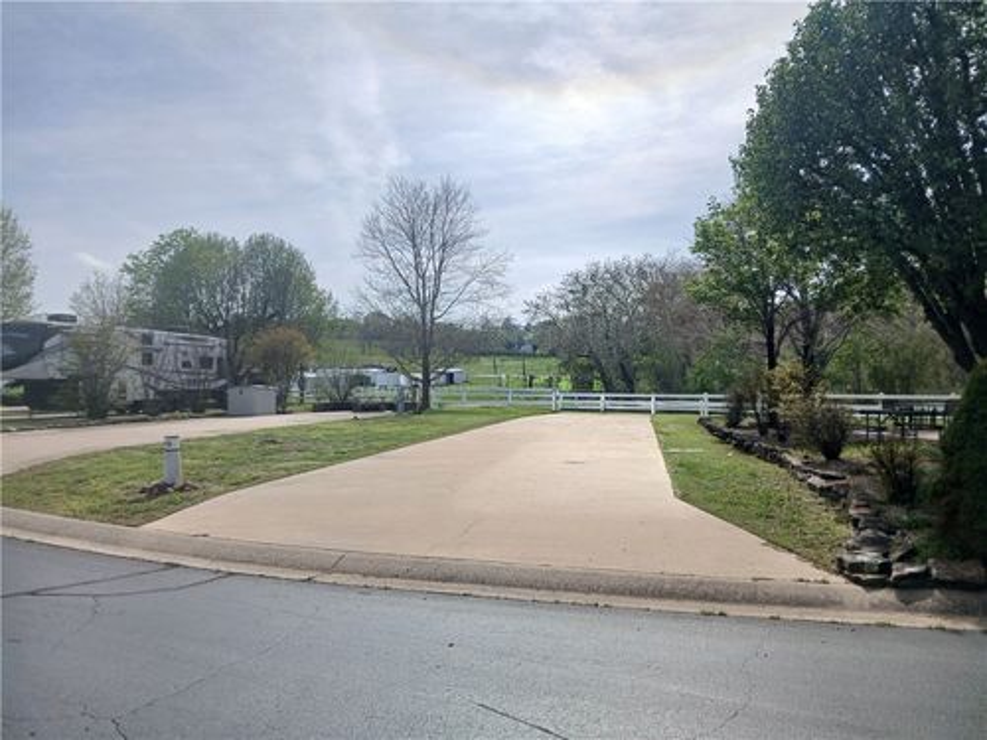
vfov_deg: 53.1
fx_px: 741
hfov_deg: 67.3
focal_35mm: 26
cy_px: 370
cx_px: 494
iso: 20
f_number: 1.8
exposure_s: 1/1289
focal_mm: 3.98
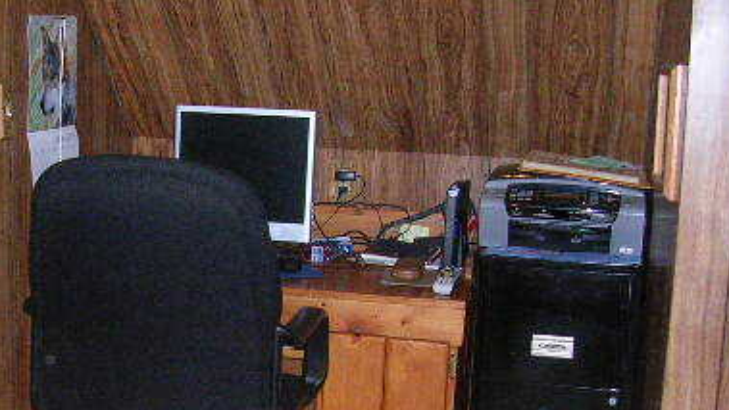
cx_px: 138
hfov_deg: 29.4
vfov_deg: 17.2
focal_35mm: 70
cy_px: 291
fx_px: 1353
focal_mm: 5.8
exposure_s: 1/60.1
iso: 200
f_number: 2.8
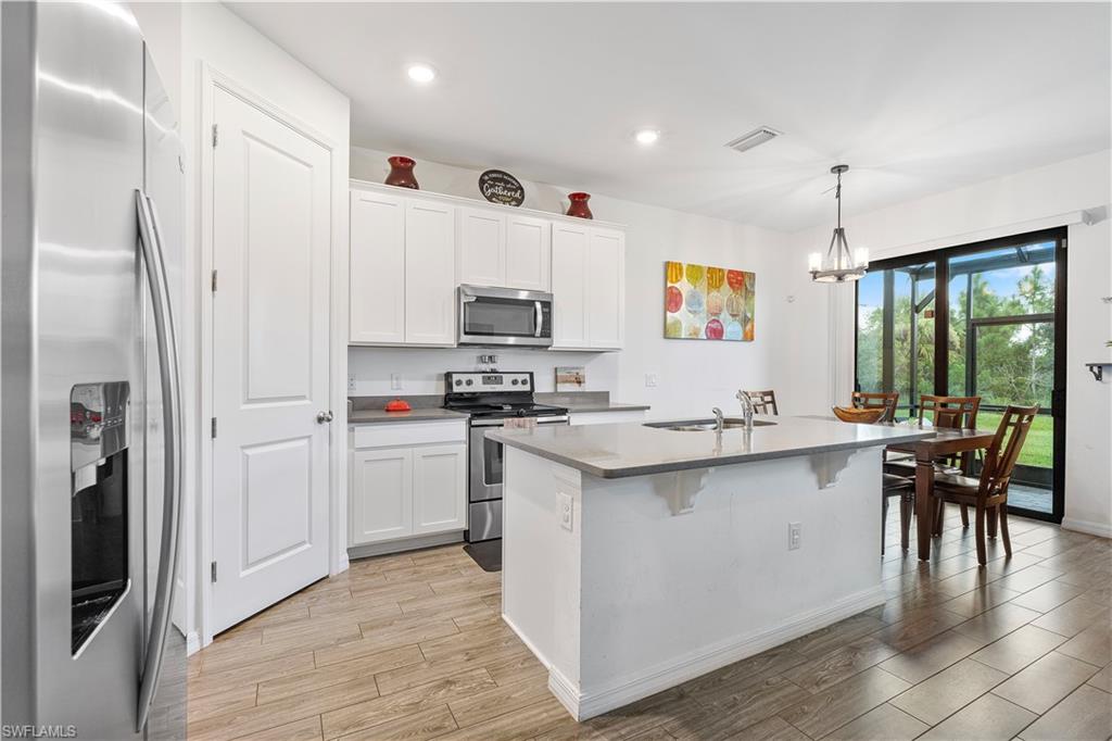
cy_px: 370
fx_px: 494
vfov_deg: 73.7
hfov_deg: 96.8
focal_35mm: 16
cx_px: 556
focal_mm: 16
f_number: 9
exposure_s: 1/15
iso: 640
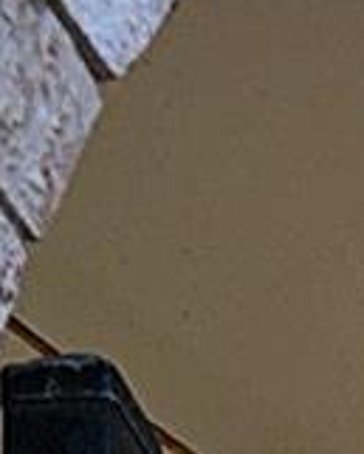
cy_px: 2002
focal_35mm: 143
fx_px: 1924
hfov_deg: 9.2
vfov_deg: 7.3
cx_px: 990
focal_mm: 16
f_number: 5.6
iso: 100
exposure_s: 1/60.2
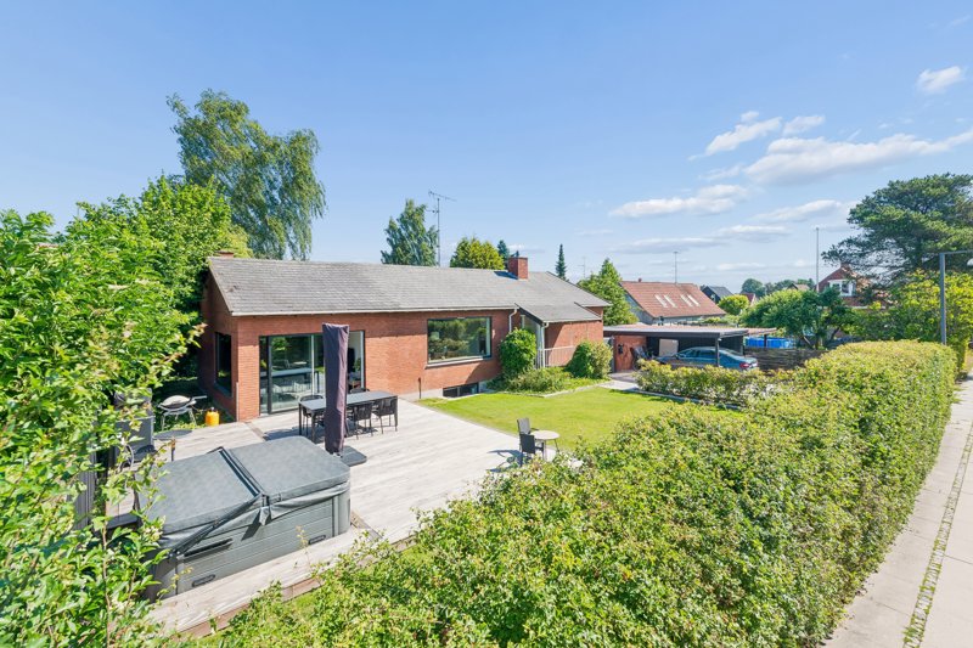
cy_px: 324
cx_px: 486
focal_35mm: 15
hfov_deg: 100.4
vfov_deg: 77.3
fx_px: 405
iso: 200
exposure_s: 1/125
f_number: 10
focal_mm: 15
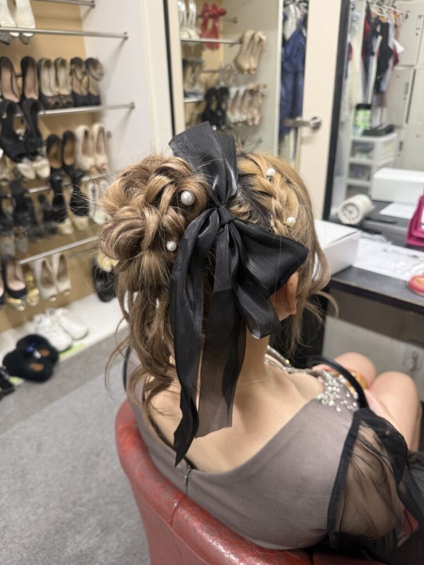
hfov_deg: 56.8
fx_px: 392
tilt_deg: -24.5
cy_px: 282
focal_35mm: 24
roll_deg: +0.9
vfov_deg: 71.6
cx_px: 212
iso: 125
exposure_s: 1/50
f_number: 1.78
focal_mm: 6.76
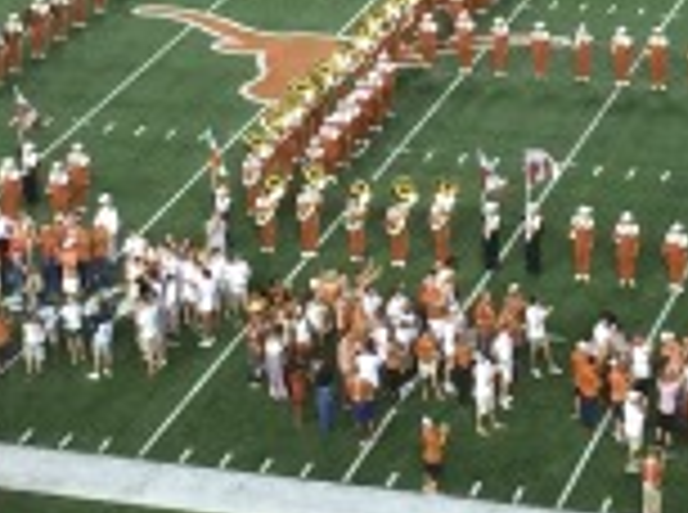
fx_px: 3014
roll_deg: +1.4
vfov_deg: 9.6
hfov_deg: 13.0
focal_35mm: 152
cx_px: 472
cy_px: -140
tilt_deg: -17.4
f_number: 2.2
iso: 40
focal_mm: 4.15
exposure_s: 1/30
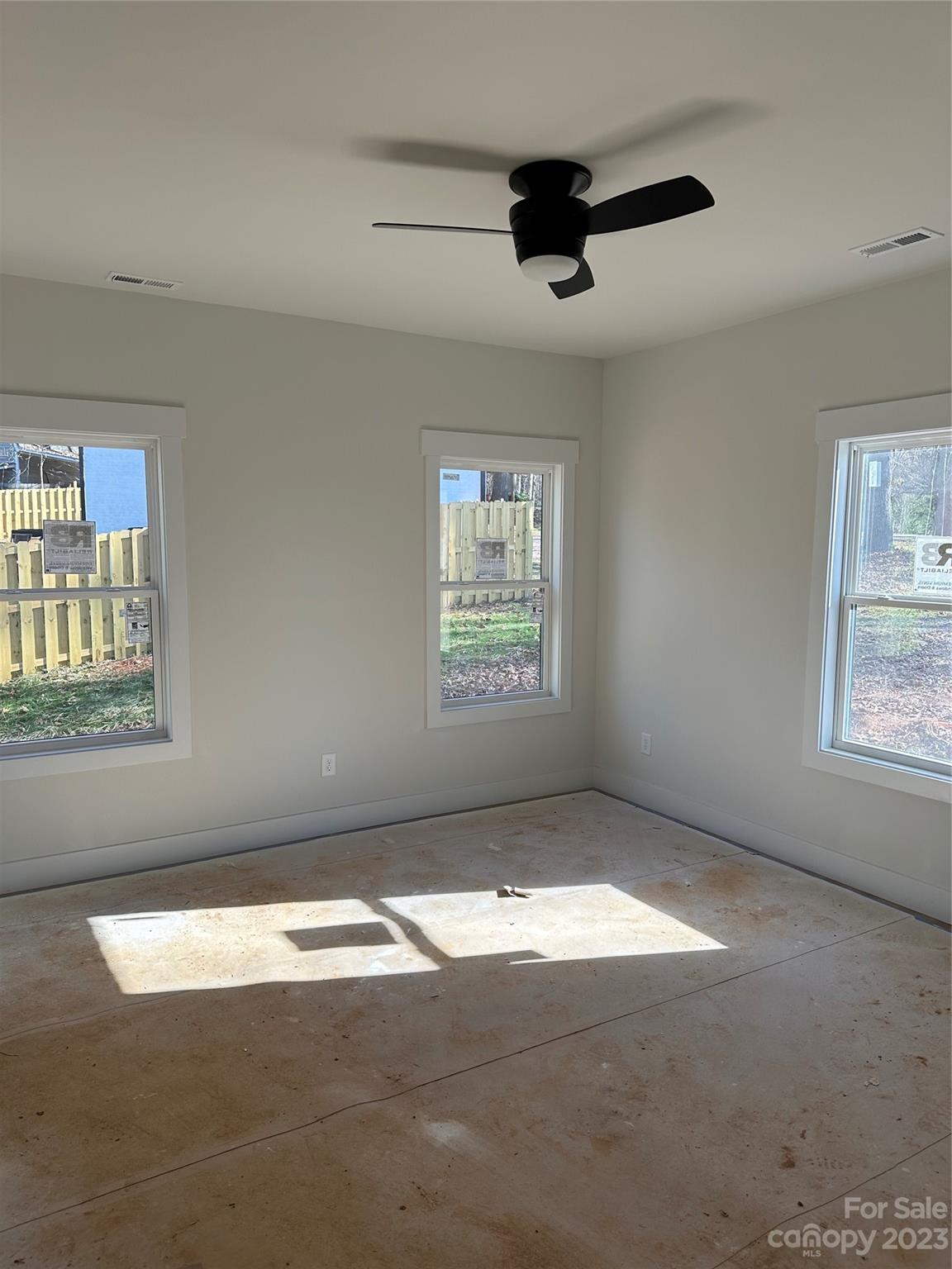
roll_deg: -1.2
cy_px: 634
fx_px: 880
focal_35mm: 24
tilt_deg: -5.6
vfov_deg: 71.6
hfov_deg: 56.8
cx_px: 476
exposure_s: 1/357
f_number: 1.78
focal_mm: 6.86
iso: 80
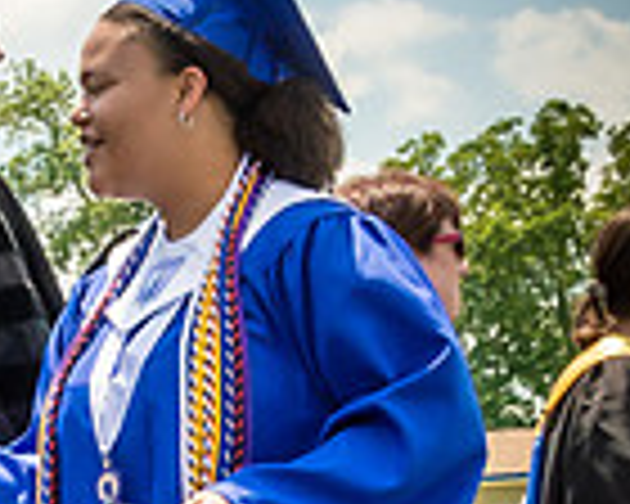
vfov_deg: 8.6
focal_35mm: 176
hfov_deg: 10.5
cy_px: 705
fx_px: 3282
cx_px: -342
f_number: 7.1
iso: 200
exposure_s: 1/800
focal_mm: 17
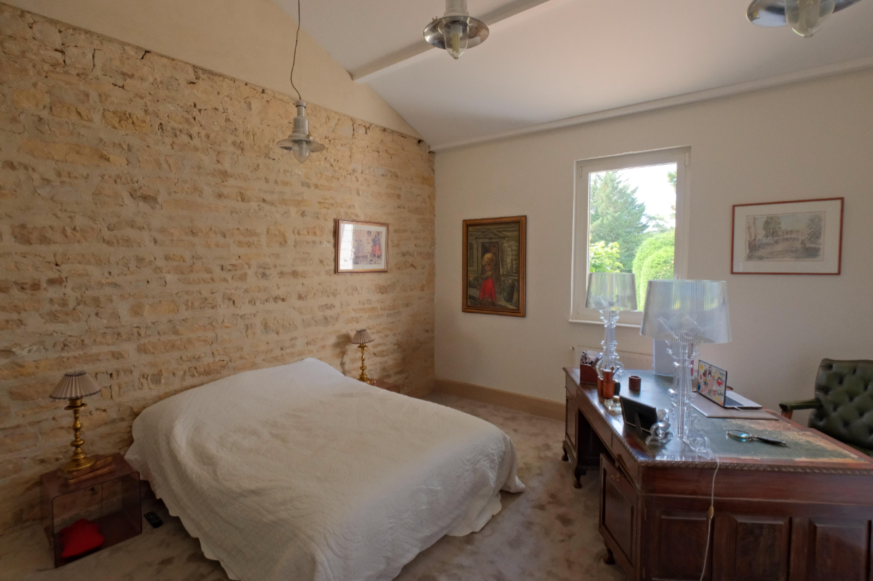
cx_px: 436
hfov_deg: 93.3
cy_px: 290
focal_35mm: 17
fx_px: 412
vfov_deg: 70.4
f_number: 6.3
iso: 4000
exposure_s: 1/100
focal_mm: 11
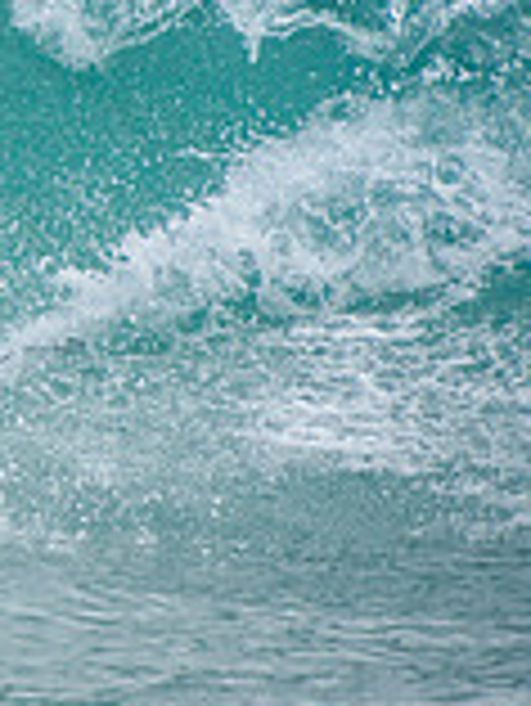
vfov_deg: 0.9
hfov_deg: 0.7
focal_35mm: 2133
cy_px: 106
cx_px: -504
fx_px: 43567
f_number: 5.6
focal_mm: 400
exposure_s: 1/2000
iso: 400
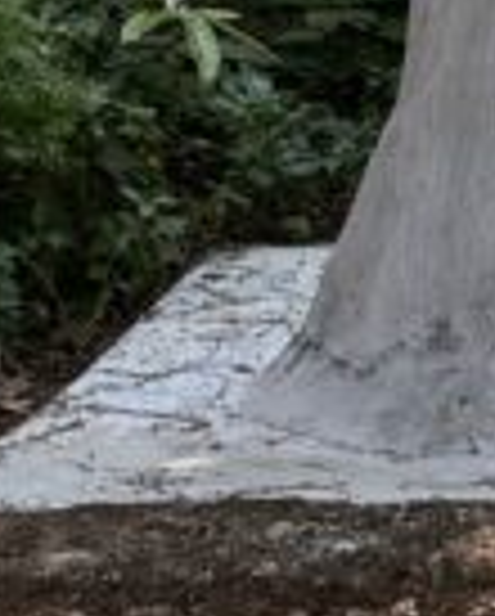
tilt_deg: -11.8
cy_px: 315
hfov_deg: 8.2
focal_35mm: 189
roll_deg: +2.9
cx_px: 360
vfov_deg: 10.2
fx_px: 3453
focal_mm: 5.7
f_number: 1.5
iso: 50
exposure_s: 1/531
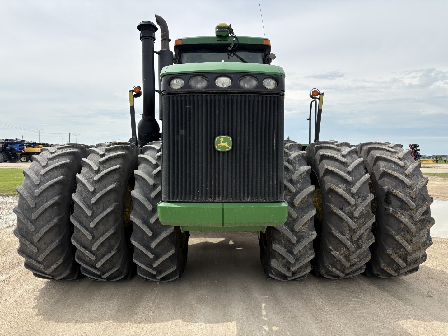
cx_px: 224
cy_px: 168
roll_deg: +0.2
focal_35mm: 26
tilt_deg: -2.2
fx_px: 336
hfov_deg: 67.3
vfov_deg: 53.1
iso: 50
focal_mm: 5.96
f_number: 1.6
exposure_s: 1/4608
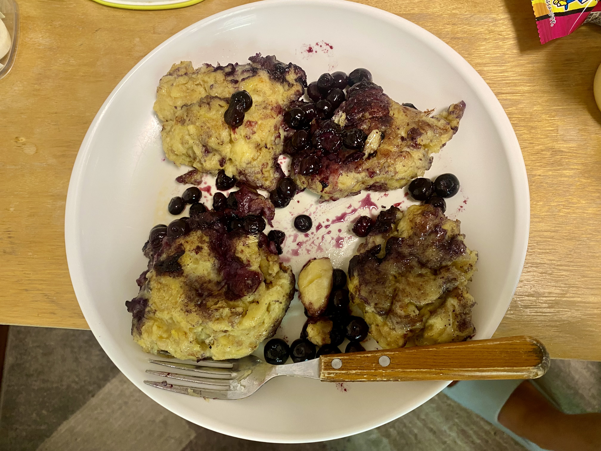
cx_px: 300
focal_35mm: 26
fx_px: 451
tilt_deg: -78.9
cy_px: 226
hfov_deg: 67.3
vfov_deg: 53.1
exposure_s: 1/50
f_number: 1.8
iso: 125
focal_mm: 4.25
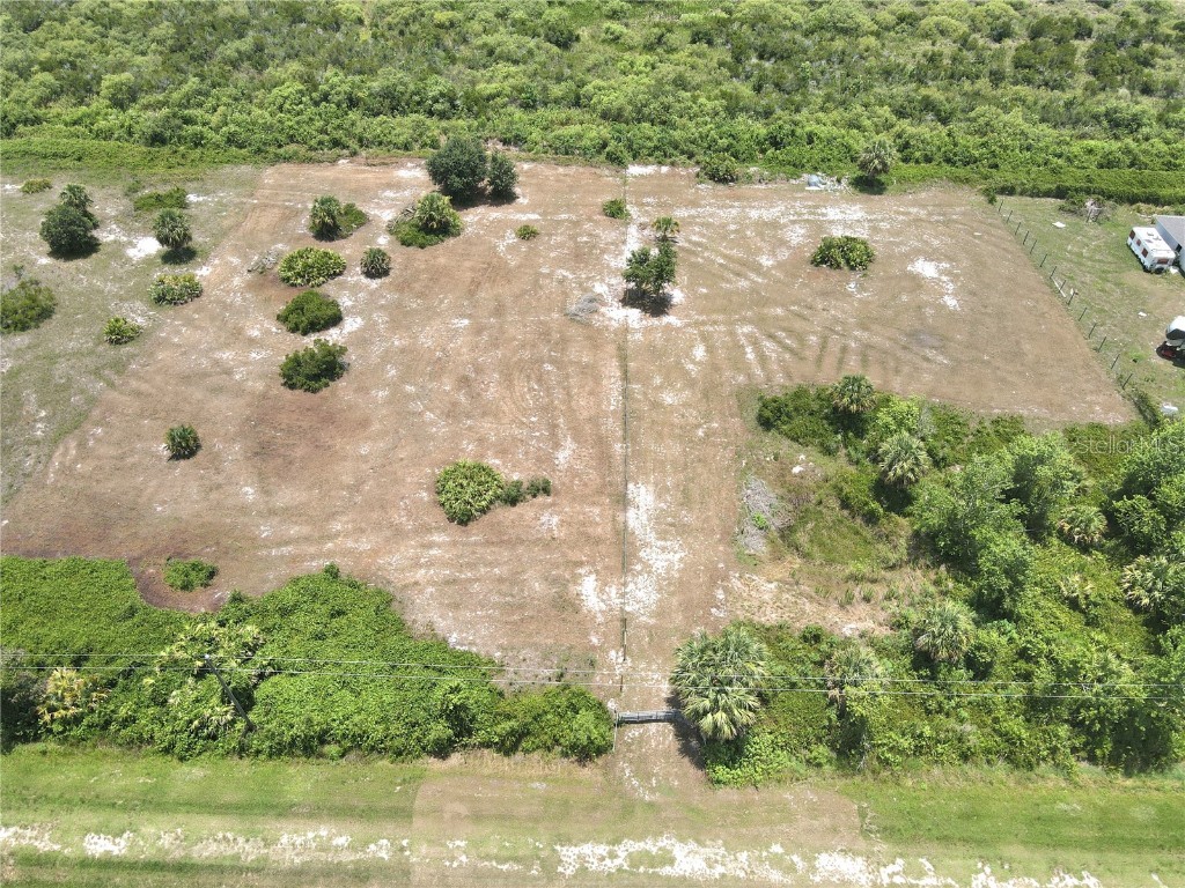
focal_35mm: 24
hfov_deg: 71.6
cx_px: 592
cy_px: 444
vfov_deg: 56.8
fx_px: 822
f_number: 2.8
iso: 100
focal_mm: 4.5
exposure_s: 1/500
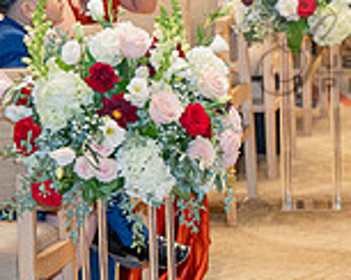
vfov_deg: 4.7
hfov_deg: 5.8
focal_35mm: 332
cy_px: 54
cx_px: 436
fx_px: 3445
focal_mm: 93
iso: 1250
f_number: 3.2
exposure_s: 1/160
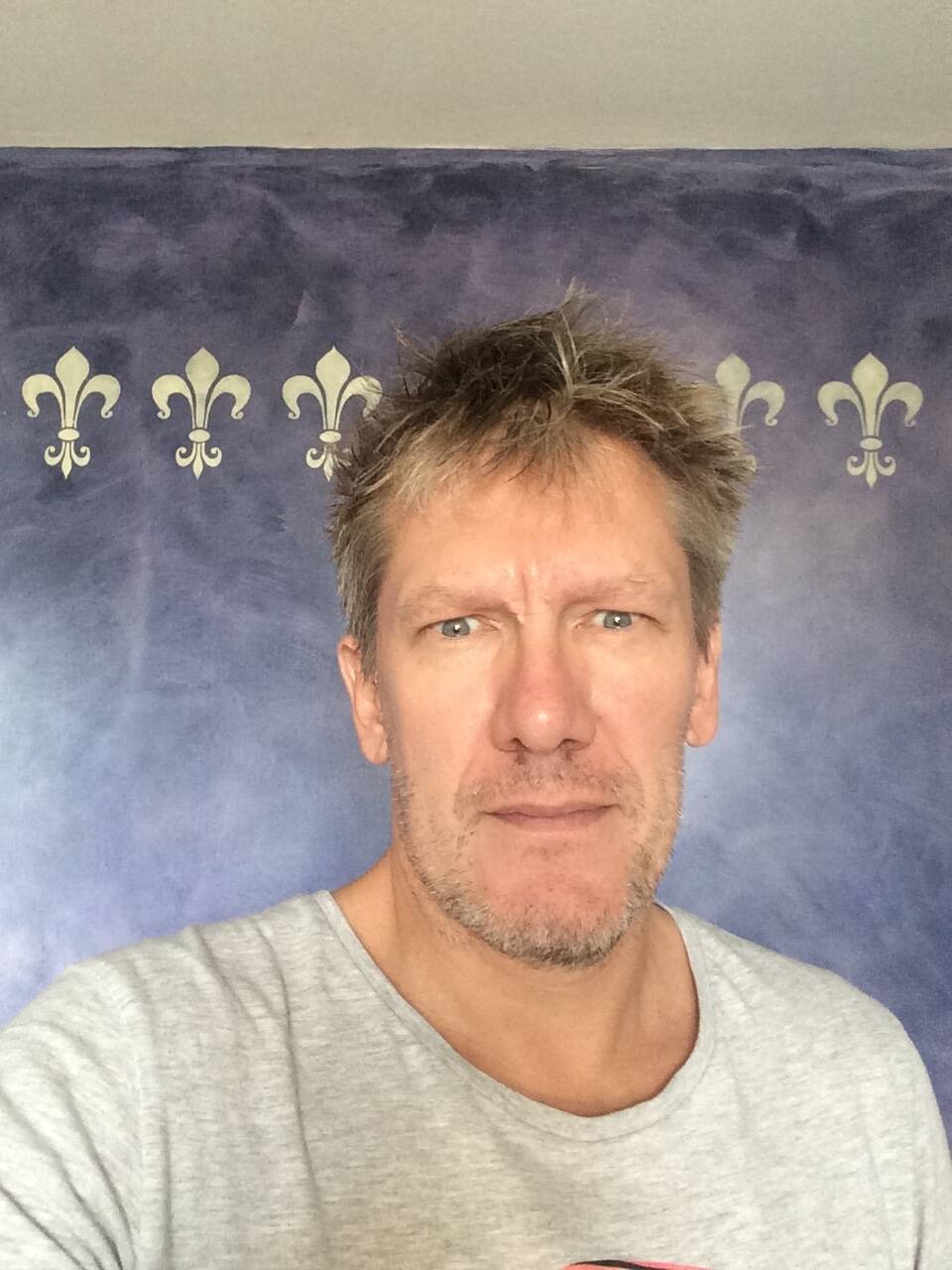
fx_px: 1137
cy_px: 635
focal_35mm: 31
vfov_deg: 58.4
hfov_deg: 45.4
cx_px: 476
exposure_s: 1/33
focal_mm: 2.15
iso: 160
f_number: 2.4
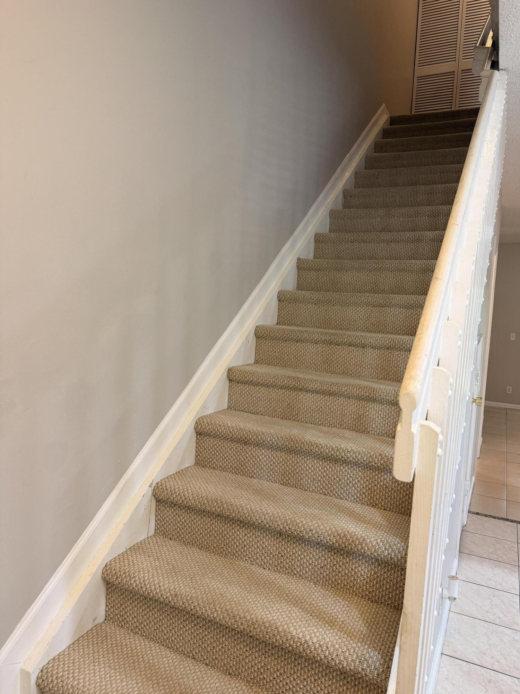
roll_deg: -3.0
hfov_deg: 56.8
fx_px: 481
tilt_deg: -4.8
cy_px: 347
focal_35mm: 24
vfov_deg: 71.6
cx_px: 260
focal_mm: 6.76
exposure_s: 1/60
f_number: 1.78
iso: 160
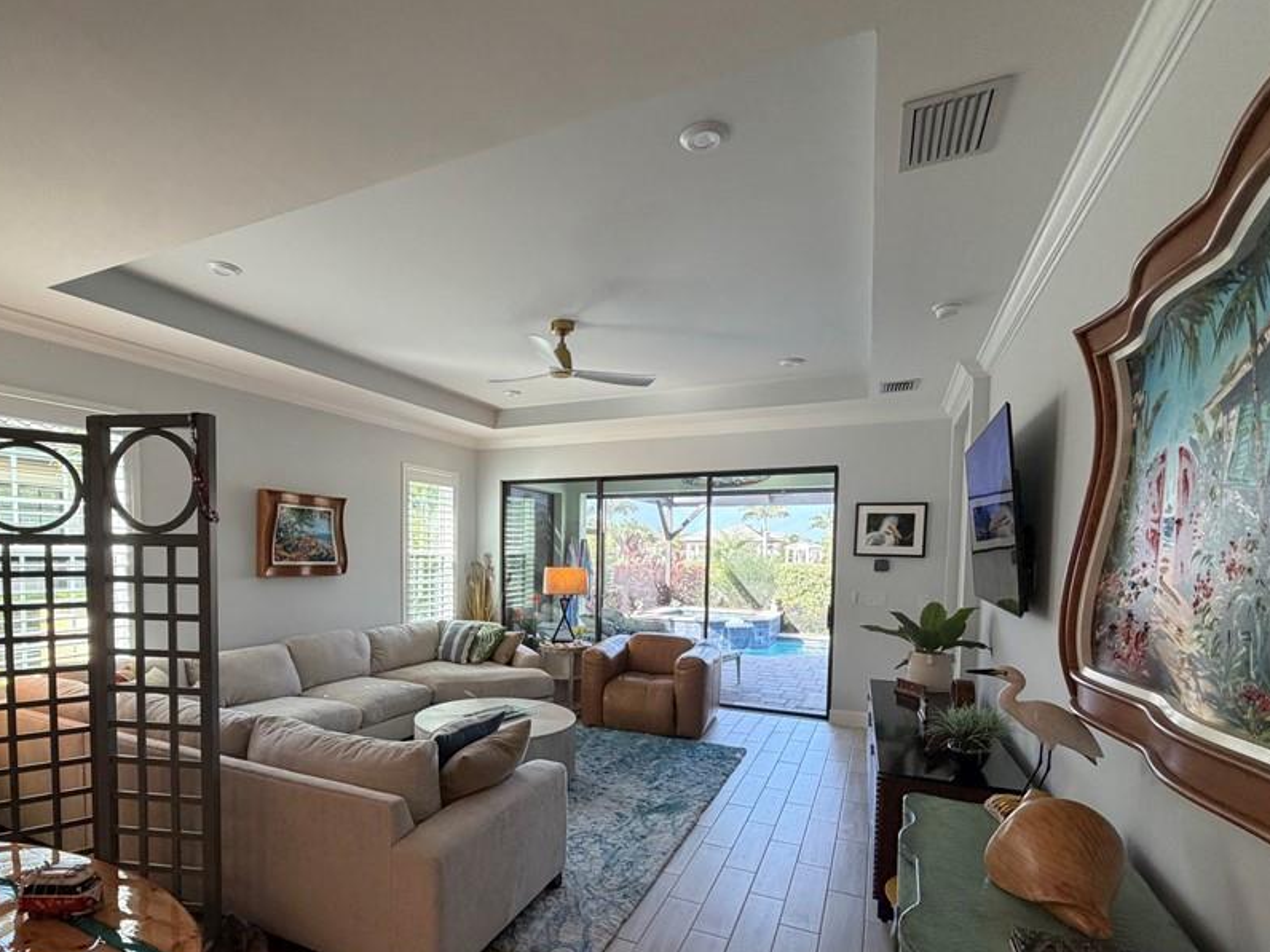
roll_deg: -1.0
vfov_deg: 70.7
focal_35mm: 18
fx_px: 660
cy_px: 582
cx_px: 566
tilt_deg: -3.2
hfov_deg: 87.4
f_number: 2.2
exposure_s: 1/120
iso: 200
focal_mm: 2.22
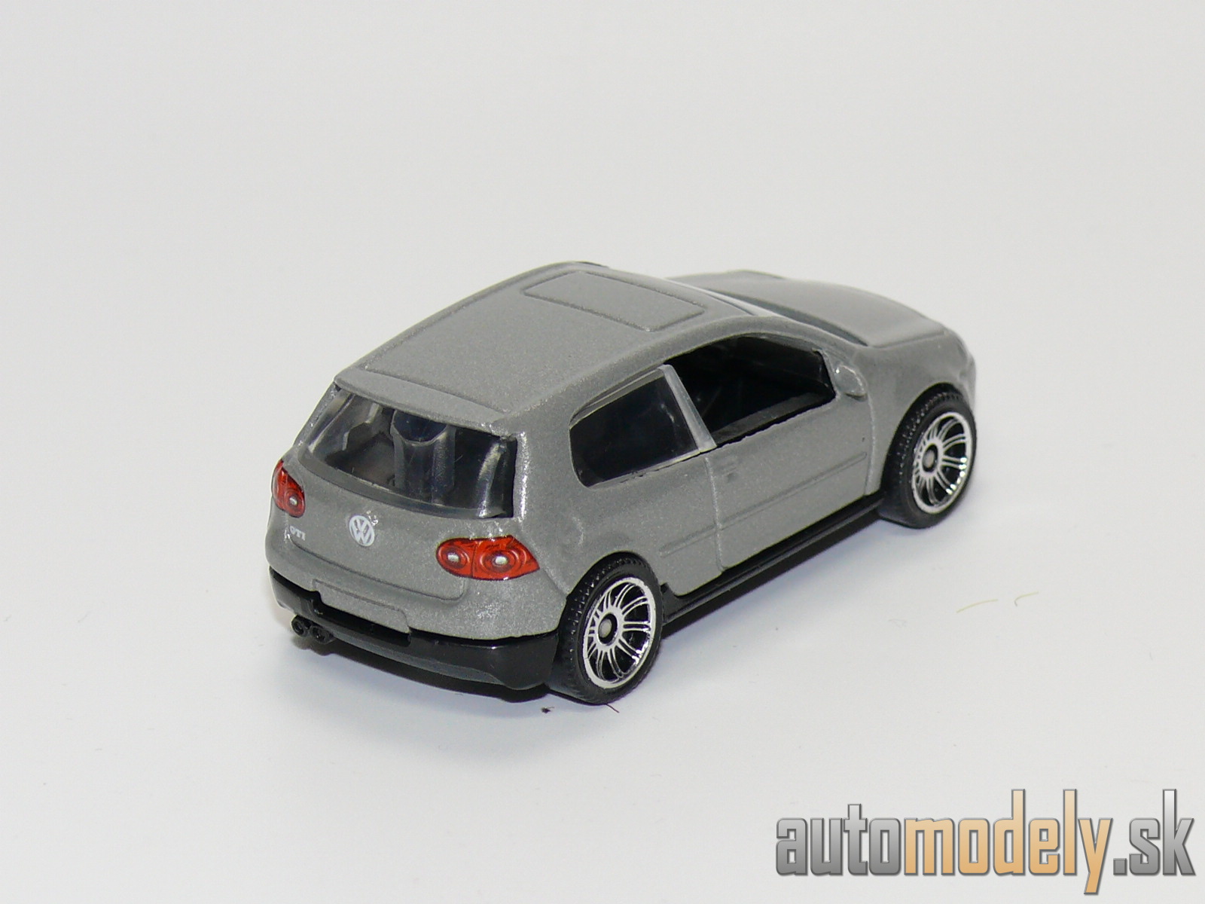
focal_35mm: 132
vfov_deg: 11.2
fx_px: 4595
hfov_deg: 14.9
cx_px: 602
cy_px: 452
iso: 100
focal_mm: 15.7
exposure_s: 1/30
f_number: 4
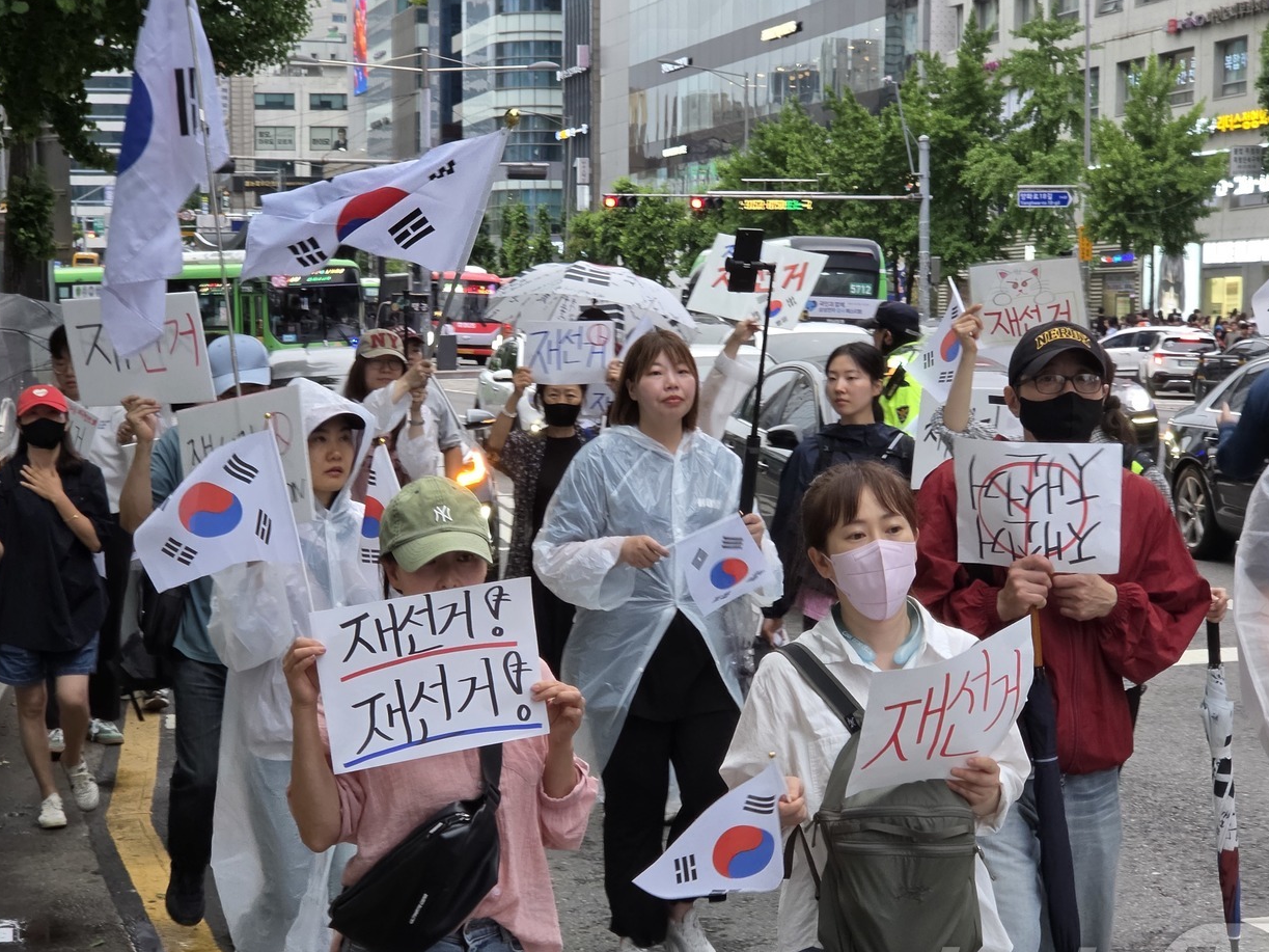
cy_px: 542
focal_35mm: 79
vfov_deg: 18.7
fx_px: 2896
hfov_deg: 24.7
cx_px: 599
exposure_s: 1/120
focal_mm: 7
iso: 80
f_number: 2.4
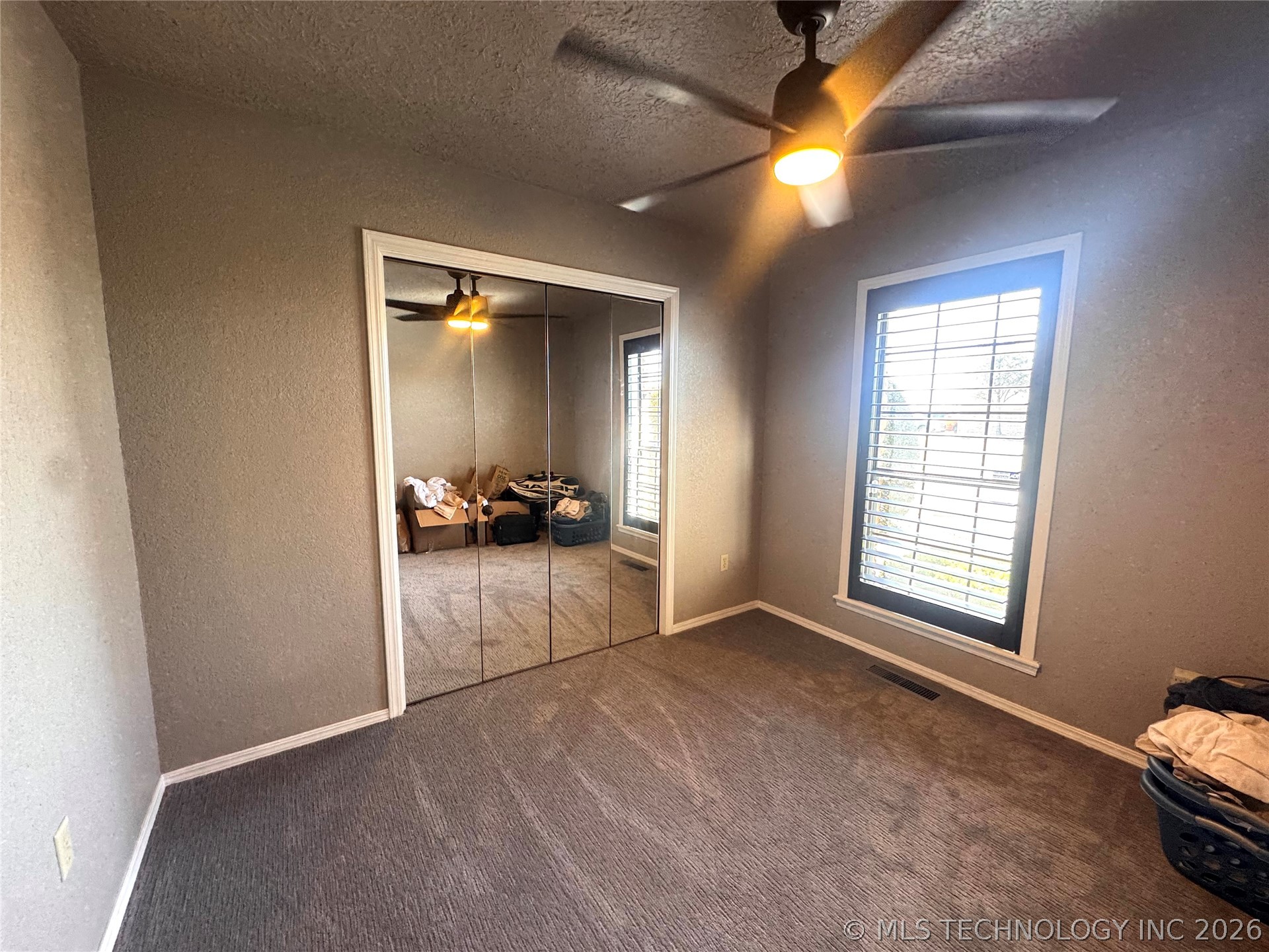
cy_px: 476
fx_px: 513
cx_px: 634
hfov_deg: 102.1
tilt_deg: -7.0
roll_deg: -0.2
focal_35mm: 14
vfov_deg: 85.7
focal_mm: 2.22
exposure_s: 1/60
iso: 160
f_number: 2.2
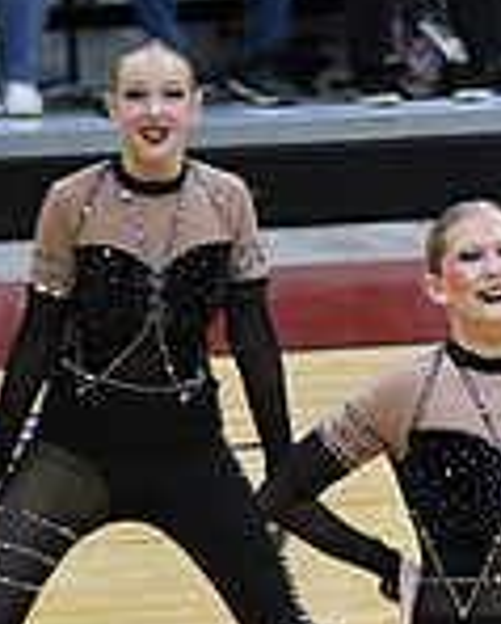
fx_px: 10366
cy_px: 449
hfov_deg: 2.7
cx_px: 1196
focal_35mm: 561
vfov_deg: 3.4
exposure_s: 1/400
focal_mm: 102
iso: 3200
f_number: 2.8
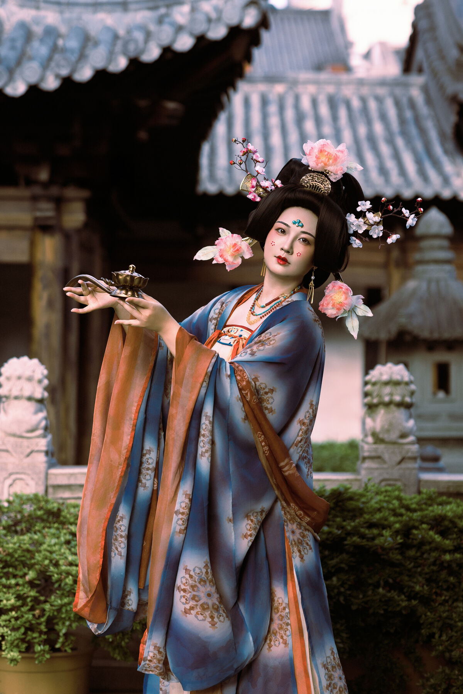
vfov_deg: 23.9
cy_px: 347
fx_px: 1640
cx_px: 232
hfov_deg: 16.1
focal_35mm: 85
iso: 500
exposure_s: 1/3200
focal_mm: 85
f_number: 2.8
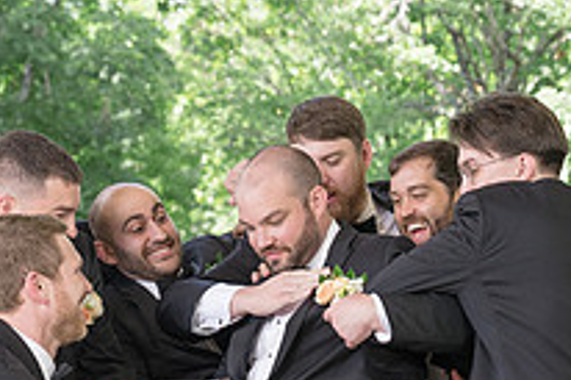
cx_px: 421
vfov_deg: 8.5
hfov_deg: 13.0
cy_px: 534
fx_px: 2504
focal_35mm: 158
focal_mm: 56
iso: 250
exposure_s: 1/250
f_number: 4
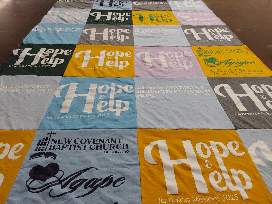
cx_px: 136
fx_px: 220
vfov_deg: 49.7
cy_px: 102
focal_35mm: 28
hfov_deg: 63.4
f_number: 1.9
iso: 64
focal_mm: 2.91
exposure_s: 1/60
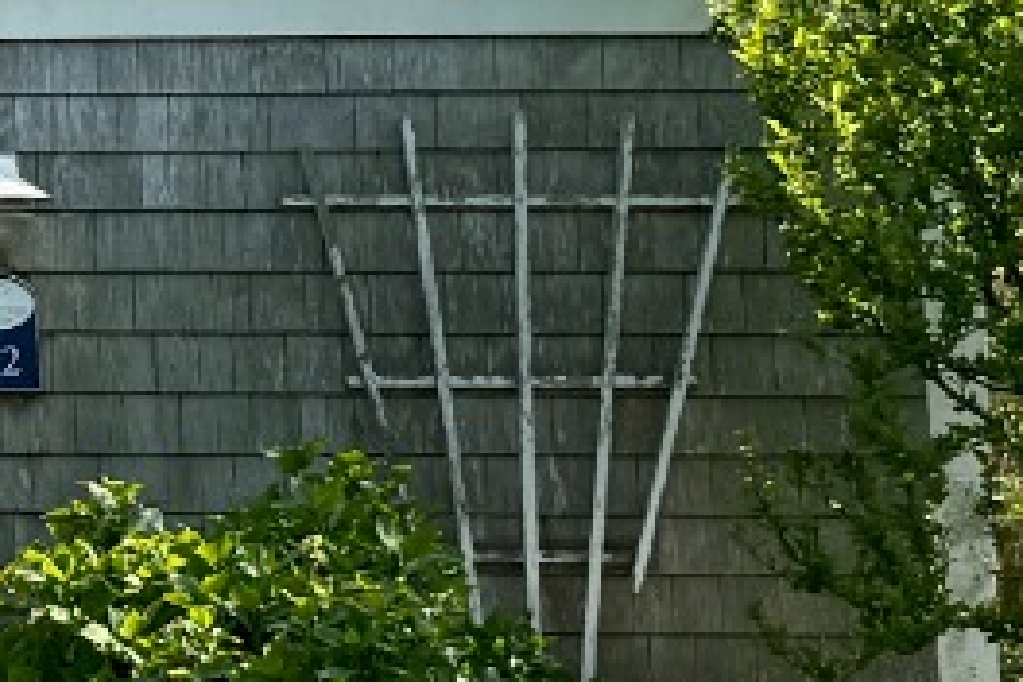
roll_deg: +0.3
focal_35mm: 136
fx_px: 3864
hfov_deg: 13.4
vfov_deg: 10.0
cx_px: -856
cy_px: -19
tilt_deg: +4.3
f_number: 1.78
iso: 80
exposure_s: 1/4405
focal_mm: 6.76
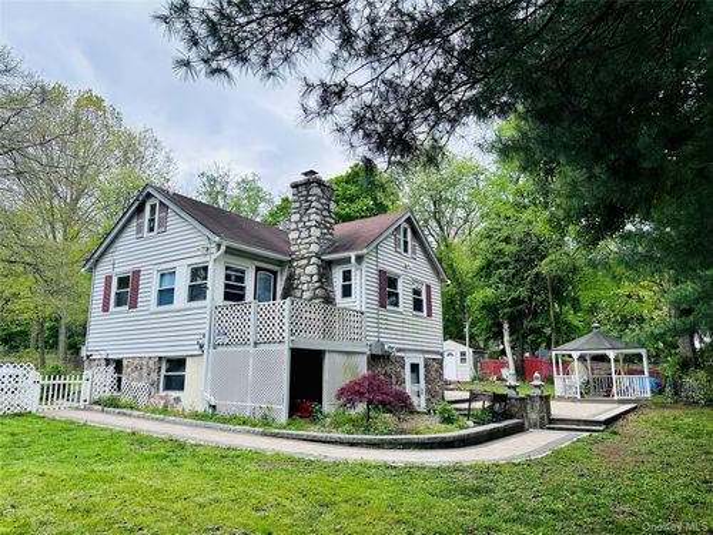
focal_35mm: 24
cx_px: 356
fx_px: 494
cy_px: 268
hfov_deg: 71.6
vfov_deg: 56.8
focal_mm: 6.86
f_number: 1.78
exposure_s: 1/1562
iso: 80
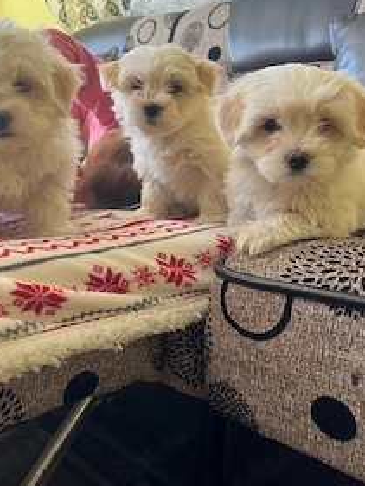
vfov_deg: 50.1
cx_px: 164
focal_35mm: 37
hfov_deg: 38.7
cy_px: 223
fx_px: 520
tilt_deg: -8.5
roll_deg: -0.9
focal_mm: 5.7
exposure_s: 1/68
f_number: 1.5
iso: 125
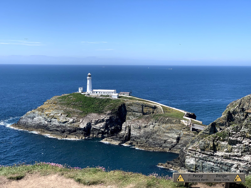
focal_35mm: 52
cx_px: 126
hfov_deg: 36.8
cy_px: 94
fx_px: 377
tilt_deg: -3.3
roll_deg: -0.6
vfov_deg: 28.0
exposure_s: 1/1065
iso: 16
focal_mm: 6
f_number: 2.4
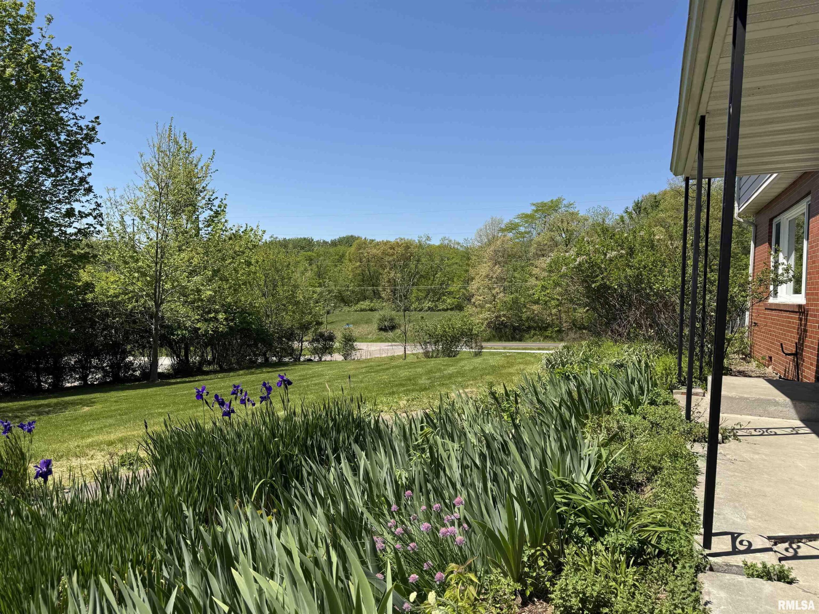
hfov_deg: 71.6
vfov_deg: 56.8
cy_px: 307
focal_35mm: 24
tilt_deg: -1.9
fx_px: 568
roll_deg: -2.2
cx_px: 410
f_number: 1.78
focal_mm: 6.76
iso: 80
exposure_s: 1/4049
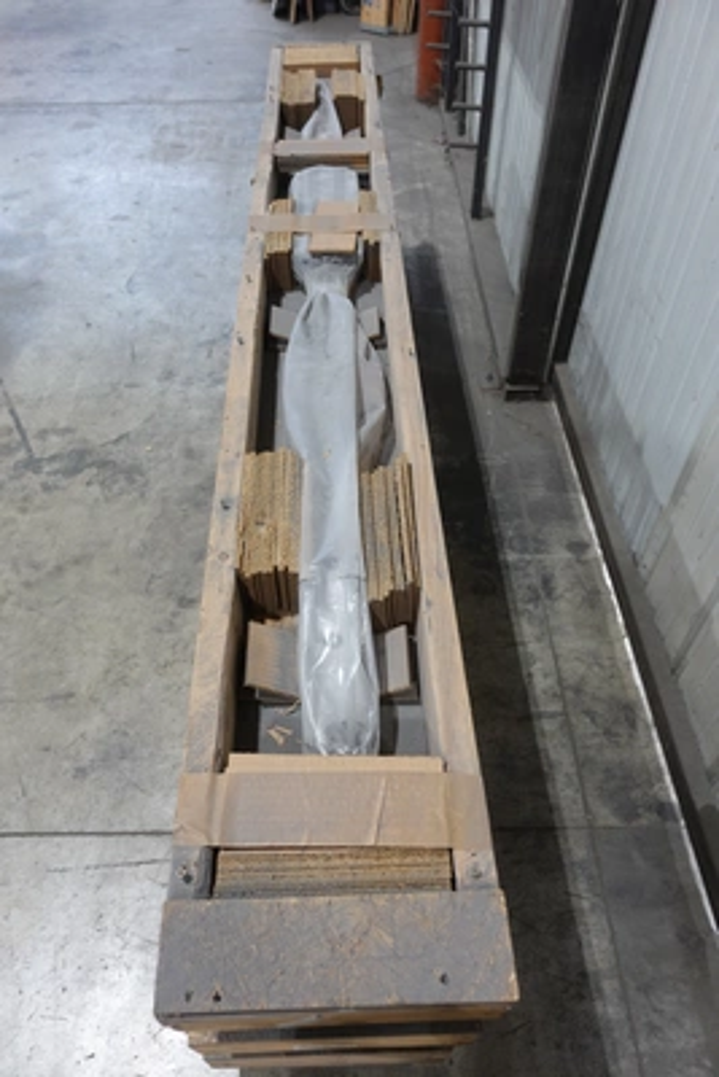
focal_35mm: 24
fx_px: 718
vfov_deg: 73.7
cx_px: 360
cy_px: 538
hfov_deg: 53.2
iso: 200
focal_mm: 8.8
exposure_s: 1/30
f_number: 1.8
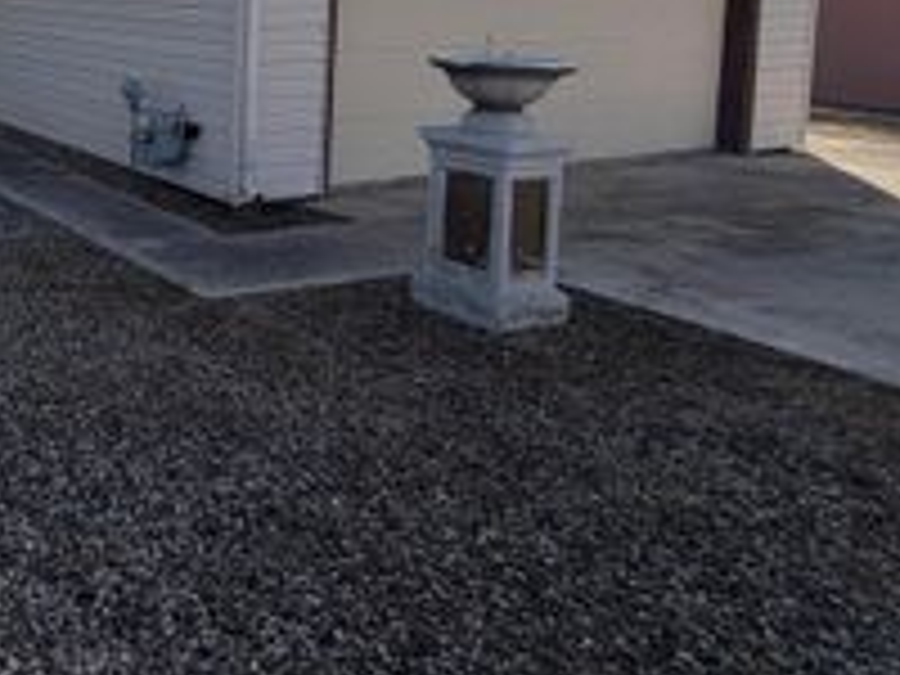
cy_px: 47
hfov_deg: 40.9
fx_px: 910
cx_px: -117
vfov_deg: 37.6
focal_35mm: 35
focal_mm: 2.22
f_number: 2.2
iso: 25
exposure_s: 1/901
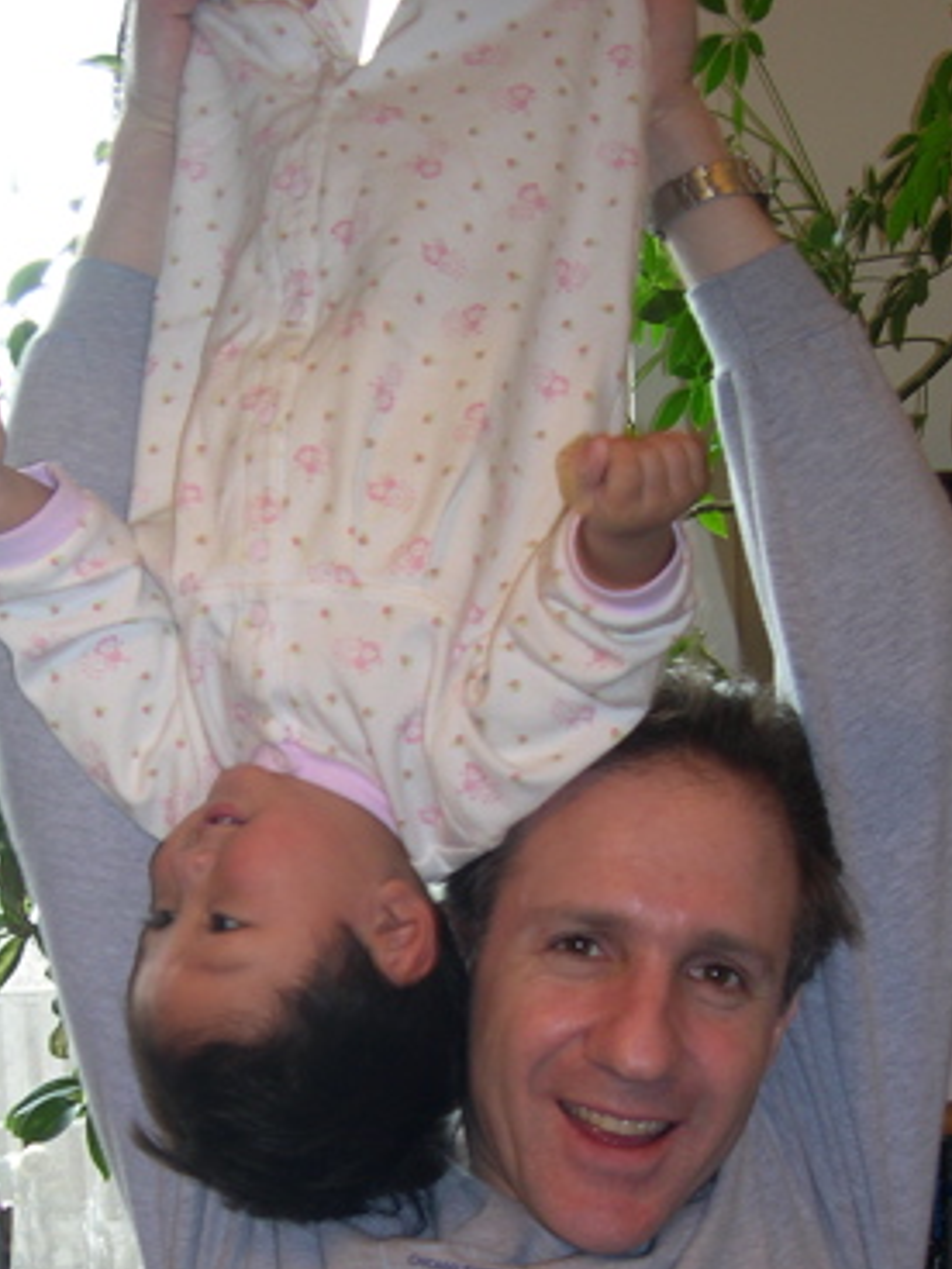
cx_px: 417
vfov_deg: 28.8
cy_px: 1010
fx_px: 2420
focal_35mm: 66
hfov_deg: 22.2
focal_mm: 8
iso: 100
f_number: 2.8
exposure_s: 1/30
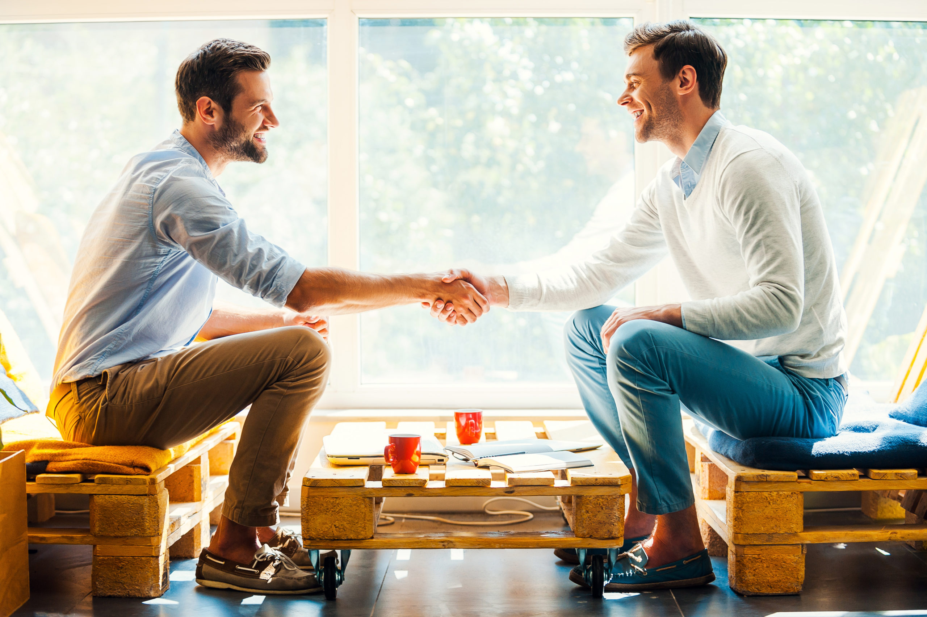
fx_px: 1930
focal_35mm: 75
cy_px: 308
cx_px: 464
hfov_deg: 27.0
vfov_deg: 18.2
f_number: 3.5
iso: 250
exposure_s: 1/160
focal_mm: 75
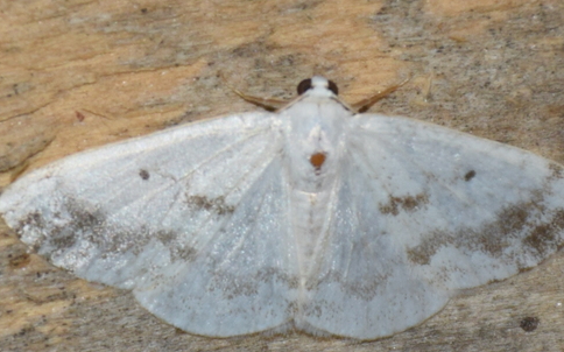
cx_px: 265
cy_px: 219
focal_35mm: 425
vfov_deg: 3.1
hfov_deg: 4.9
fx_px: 6530
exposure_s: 1/200
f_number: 5.6
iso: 320
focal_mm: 140
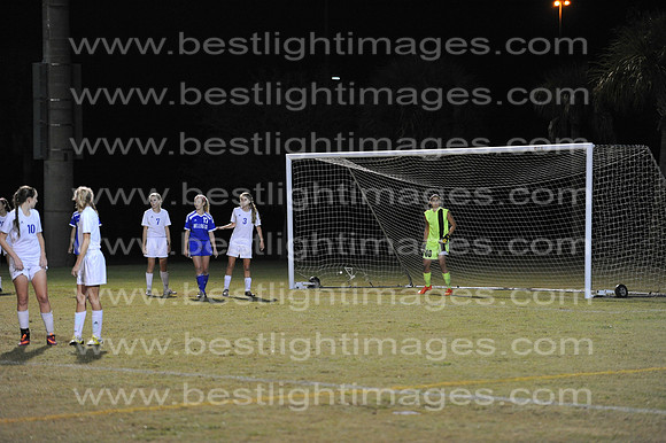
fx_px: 2404
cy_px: 222
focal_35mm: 130
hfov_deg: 15.8
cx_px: 333
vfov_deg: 10.5
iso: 5000
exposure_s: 1/500
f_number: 3.2
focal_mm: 130
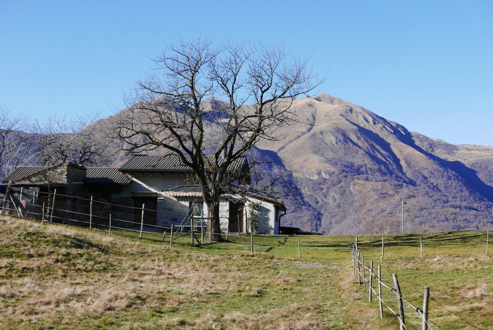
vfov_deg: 20.3
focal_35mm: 67
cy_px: 165
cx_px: 246
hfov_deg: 30.1
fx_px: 918
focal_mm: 30.4
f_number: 5.6
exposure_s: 1/500
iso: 200
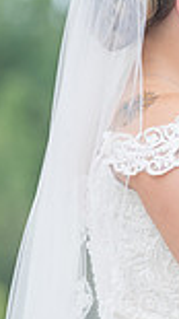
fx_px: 6863
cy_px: 117
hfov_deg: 1.5
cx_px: 440
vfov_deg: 2.7
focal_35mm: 812
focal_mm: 198
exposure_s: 1/200
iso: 160
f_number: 4
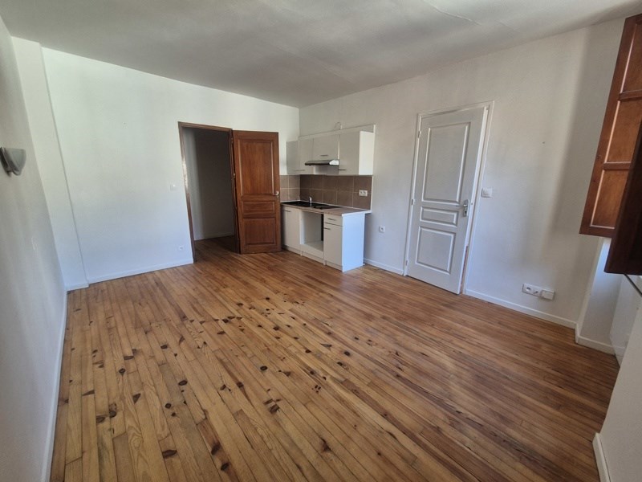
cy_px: 241
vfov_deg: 89.9
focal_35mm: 13
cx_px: 321
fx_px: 241
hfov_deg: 106.2
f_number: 2.2
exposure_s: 1/50
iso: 250
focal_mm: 2.2
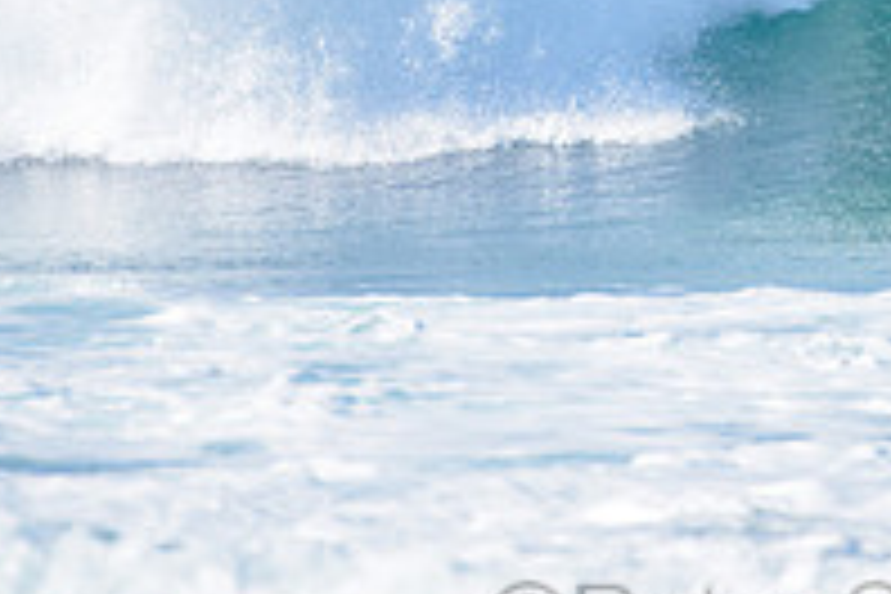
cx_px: 837
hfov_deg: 1.4
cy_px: -124
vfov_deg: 0.9
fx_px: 36182
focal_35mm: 1462
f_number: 5.6
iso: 280
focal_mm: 500
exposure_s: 1/2500
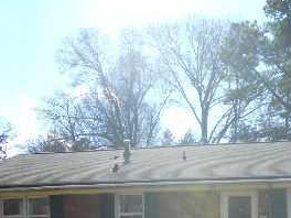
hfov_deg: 28.2
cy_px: 257
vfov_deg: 20.3
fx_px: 572
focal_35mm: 68
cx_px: 213
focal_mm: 5
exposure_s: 1/800
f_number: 2.7
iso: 80
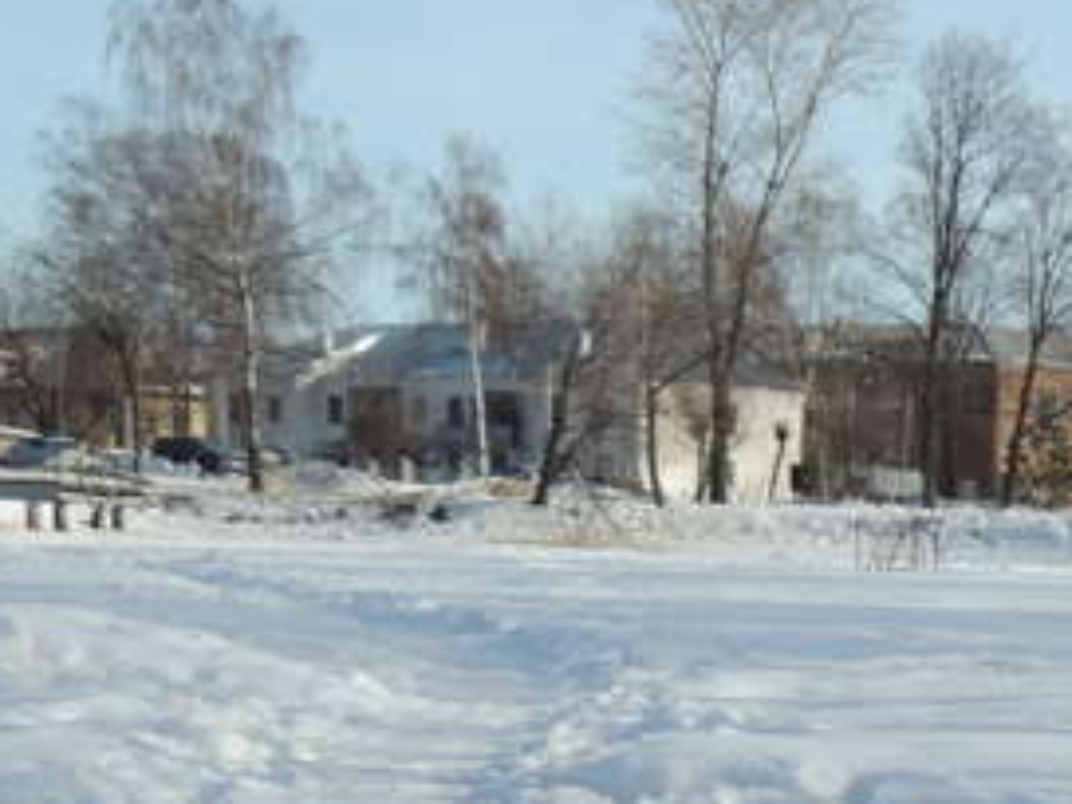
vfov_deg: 13.9
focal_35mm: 103
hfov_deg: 17.9
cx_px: 1368
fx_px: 3190
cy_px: 966
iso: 100
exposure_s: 1/1250
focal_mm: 6.2
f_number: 3.3
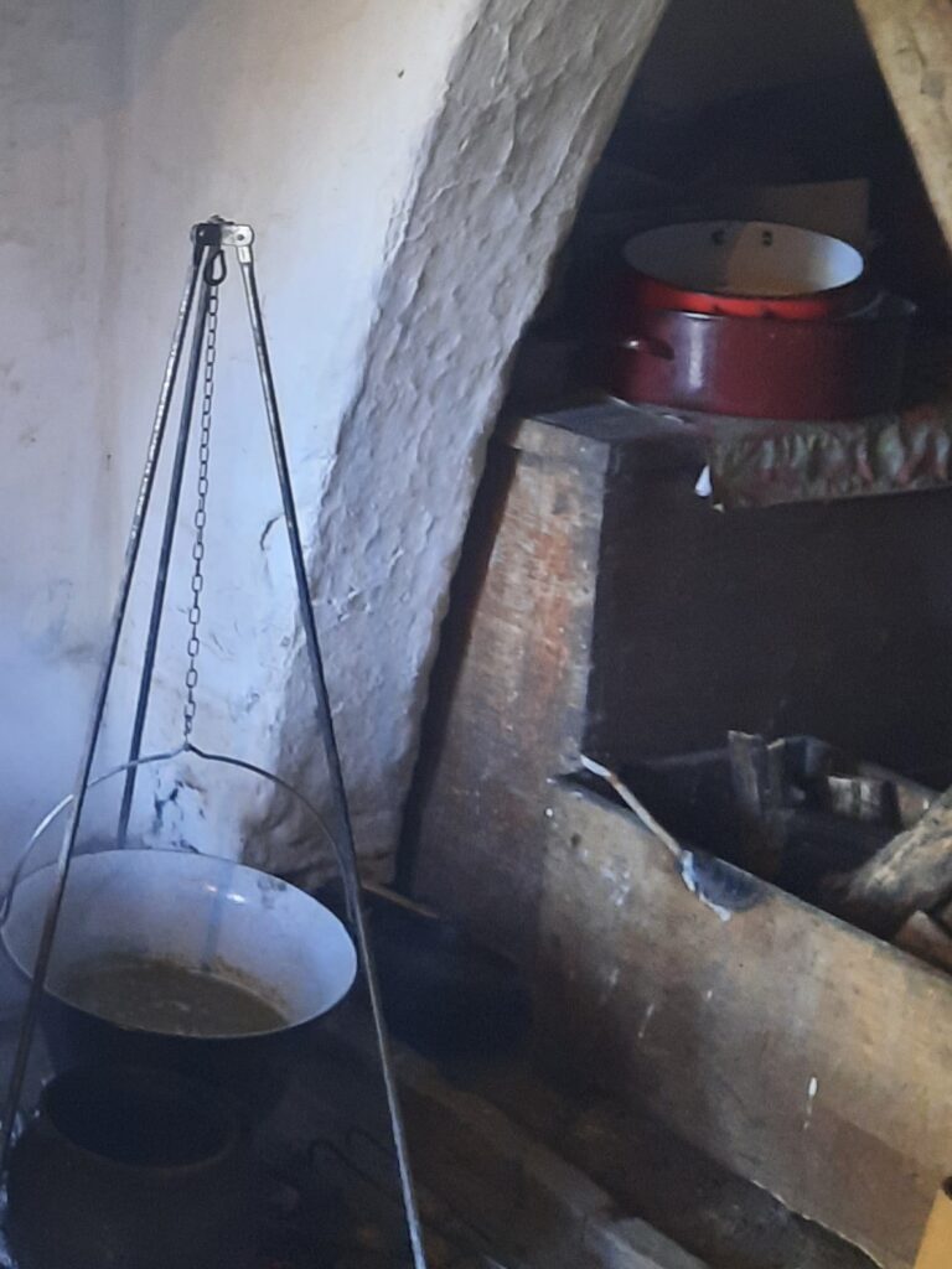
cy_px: 634
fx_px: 917
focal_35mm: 25
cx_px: 476
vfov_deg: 69.4
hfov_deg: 54.9
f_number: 2
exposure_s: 1/25
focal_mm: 4.6
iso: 400
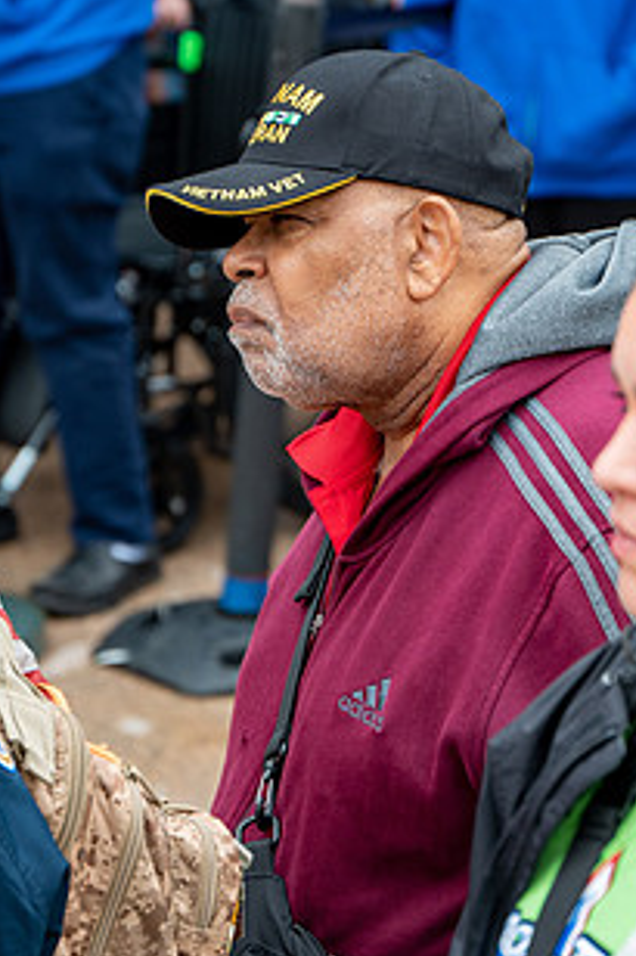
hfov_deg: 7.0
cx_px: 455
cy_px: 469
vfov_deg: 10.4
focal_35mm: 197
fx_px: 5226
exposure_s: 1/100
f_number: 6.3
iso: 320
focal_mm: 135
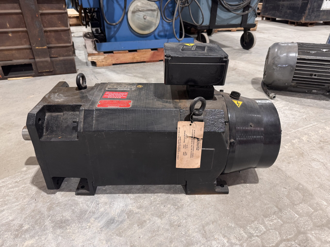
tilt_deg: -30.9
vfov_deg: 56.8
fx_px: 229
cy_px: 124
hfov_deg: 71.6
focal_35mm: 24
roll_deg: -0.6
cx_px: 165
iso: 200
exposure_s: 1/61
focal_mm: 6.76
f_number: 1.78
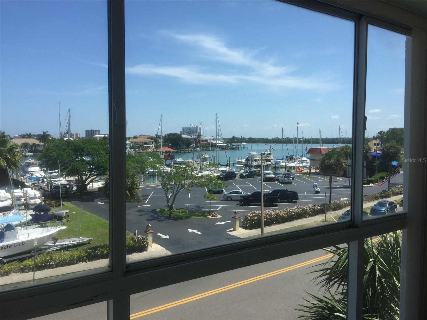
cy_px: 160
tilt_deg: -2.1
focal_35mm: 29
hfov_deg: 61.7
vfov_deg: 48.2
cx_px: 214
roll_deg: -1.3
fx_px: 358
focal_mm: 4.15
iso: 32
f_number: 2.2
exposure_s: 1/1883
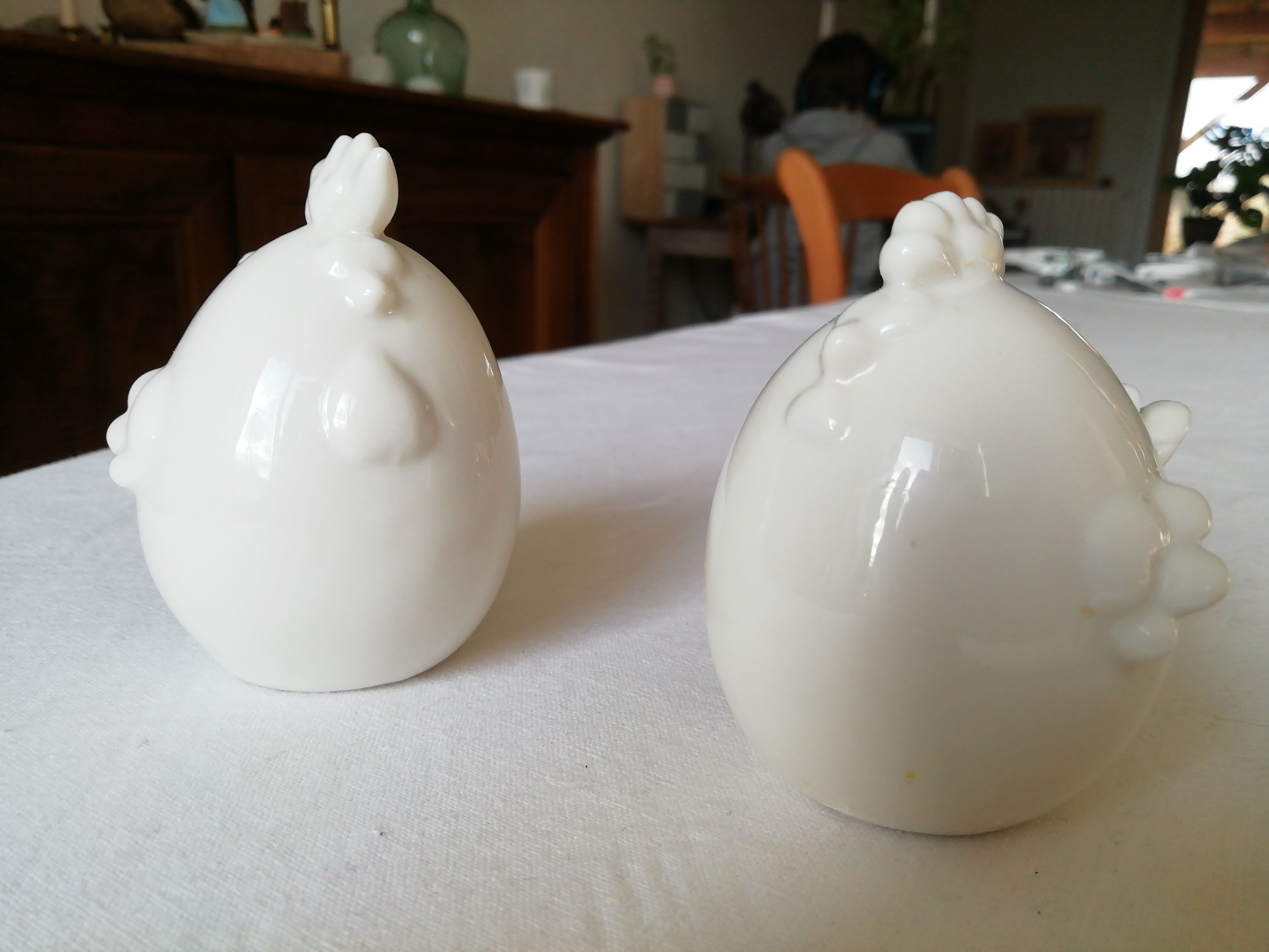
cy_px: 476
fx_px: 953
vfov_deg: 53.1
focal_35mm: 26
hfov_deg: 67.3
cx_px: 634
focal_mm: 3.21
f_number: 2.2
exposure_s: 1/100
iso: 64
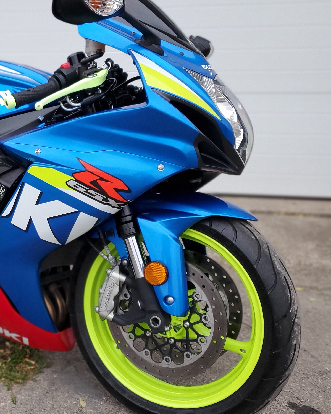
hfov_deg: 32.2
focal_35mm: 44
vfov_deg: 42.0
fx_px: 539
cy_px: 204
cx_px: 23
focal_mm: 4.3
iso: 80
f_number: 1.5
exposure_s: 1/120
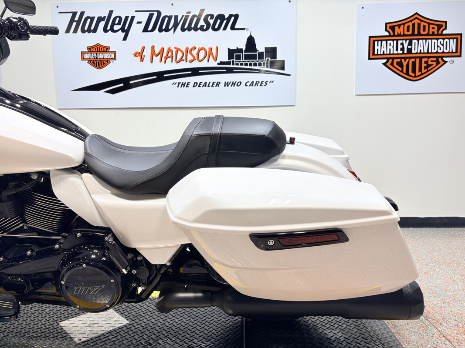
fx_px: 349
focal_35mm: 26
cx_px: 232
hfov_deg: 67.3
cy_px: 174
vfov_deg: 53.1
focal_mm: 5.96
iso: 40
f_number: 1.6
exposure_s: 1/168
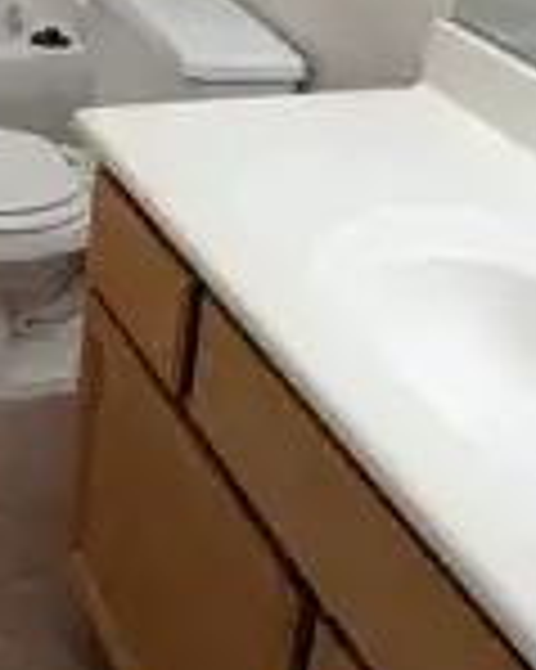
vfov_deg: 27.2
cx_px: -14
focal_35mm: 63
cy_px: -90
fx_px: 1251
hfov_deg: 23.1
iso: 222
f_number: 1.7
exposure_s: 1/120
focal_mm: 4.53
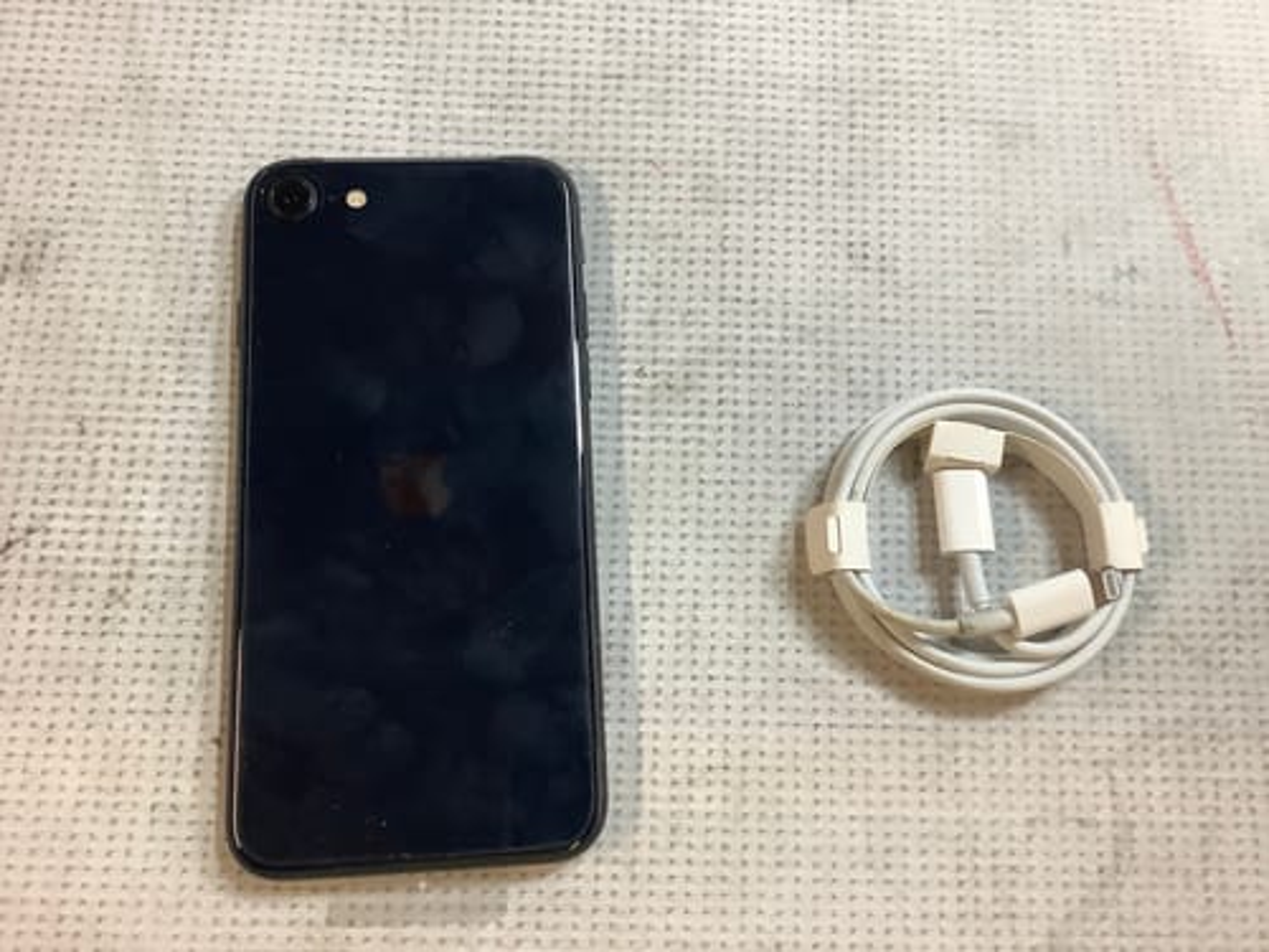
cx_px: 634
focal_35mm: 31
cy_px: 476
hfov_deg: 58.4
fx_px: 1136
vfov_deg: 45.4
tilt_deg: -75.5
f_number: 2.4
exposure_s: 1/50
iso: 160
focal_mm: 3.3
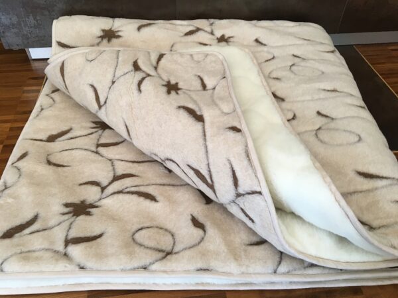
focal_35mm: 29
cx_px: 199
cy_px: 149
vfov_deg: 48.2
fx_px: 333
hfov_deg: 61.7
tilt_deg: -46.6
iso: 50
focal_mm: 4.15
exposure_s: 1/33
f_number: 2.2
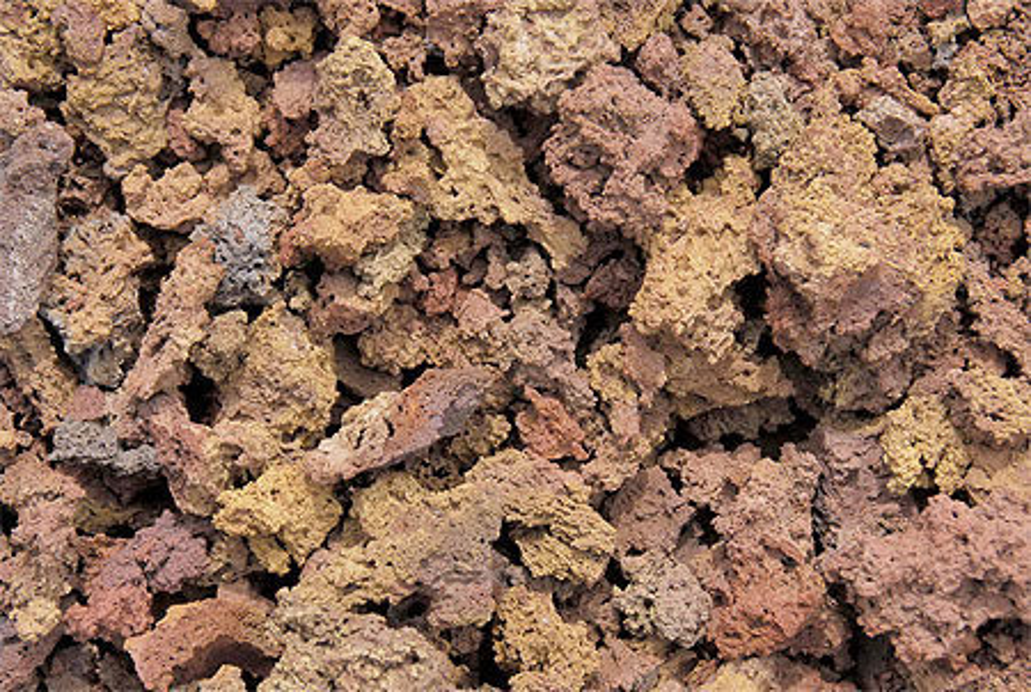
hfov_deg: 18.1
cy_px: 346
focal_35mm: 112
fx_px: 3228
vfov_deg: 12.2
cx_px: 516
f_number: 8
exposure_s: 1/320
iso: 100
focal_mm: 75
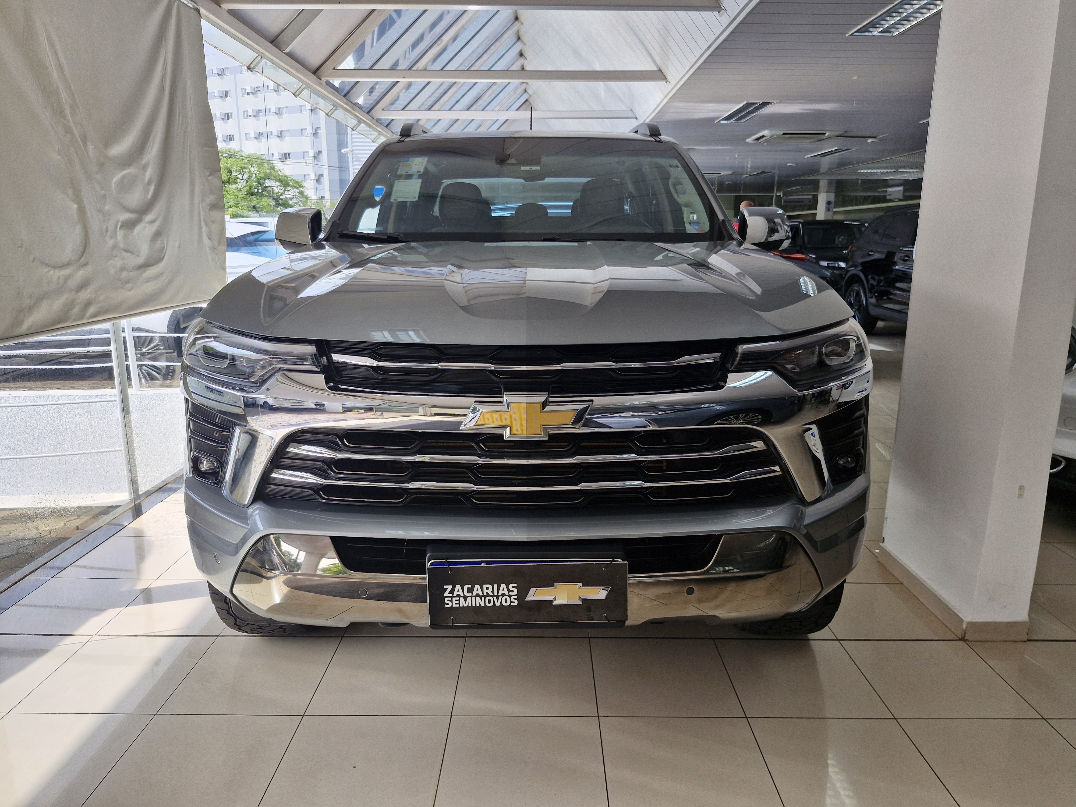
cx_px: 538
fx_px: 715
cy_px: 404
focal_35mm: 23
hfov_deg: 73.9
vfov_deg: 58.9
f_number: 1.8
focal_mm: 5.54
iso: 50
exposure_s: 1/222
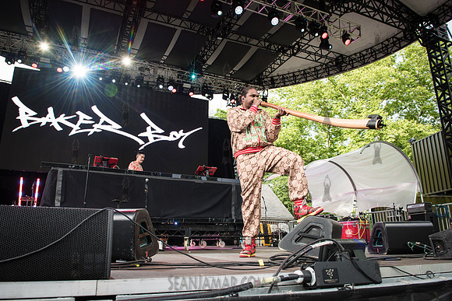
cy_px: 155
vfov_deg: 50.9
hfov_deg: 71.0
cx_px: 216
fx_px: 317
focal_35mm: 25
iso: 500
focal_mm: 24
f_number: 5.6
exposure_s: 1/200
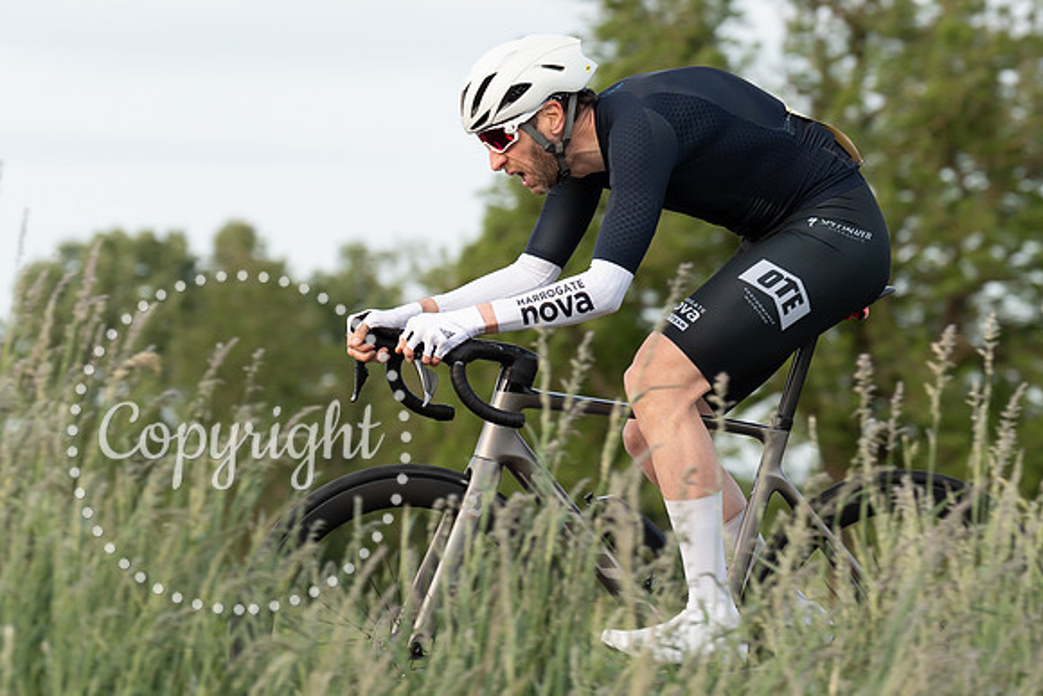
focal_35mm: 213
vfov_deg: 6.4
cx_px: 735
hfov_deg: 9.6
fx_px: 6181
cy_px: 240
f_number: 4
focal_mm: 106
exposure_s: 1/1000
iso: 400
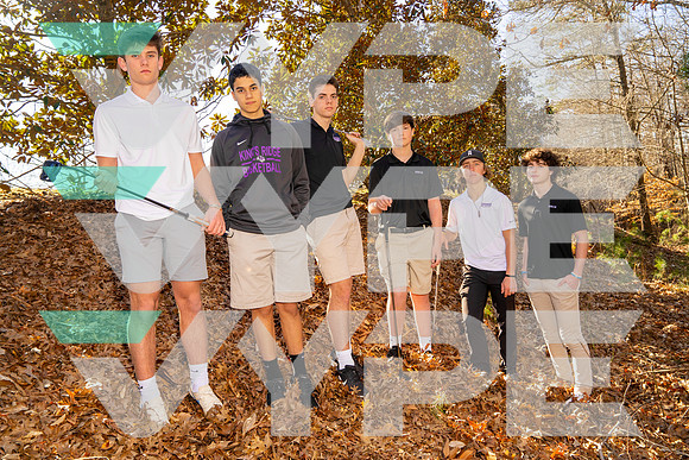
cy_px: 230
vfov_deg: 46.4
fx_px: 536
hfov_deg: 65.5
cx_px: 344
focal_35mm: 28
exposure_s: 1/125
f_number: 8
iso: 100
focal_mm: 28
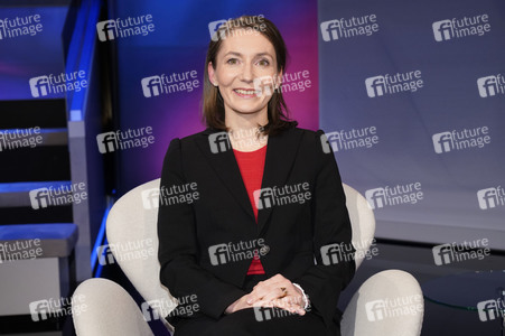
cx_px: 252
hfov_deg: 38.9
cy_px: 168
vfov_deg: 26.4
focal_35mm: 51
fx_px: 715
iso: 2000
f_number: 5.6
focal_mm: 51
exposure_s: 1/125
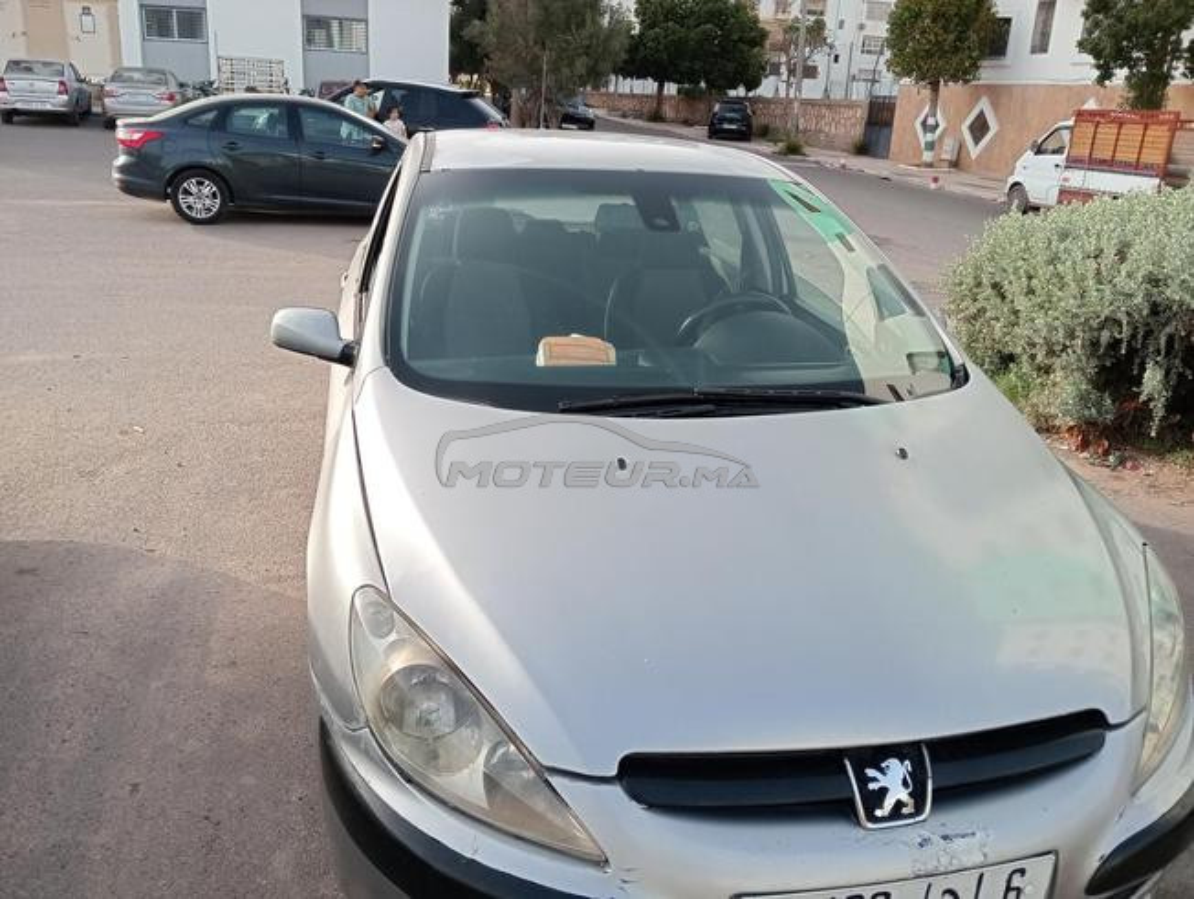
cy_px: 450
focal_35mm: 28
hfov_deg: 63.4
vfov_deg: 49.9
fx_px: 967
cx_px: 597
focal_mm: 3.98
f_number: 1.8
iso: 103
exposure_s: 1/401
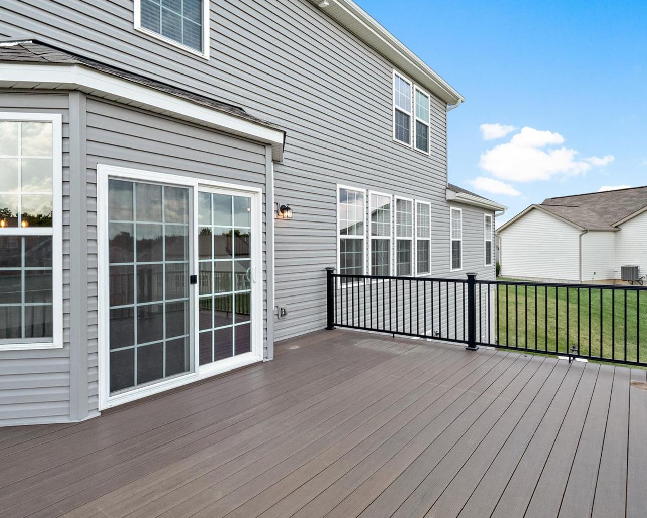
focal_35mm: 21
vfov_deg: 65.5
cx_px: 342
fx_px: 402
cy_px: 253
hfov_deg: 77.6
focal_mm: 9
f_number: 8
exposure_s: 1/250
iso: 400
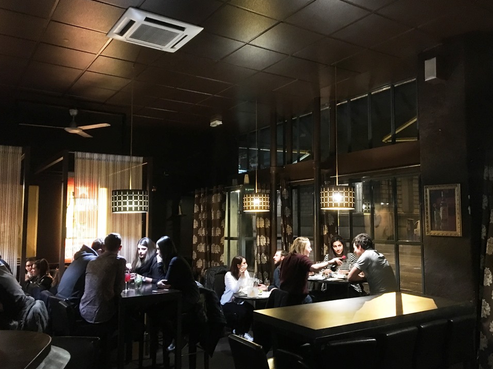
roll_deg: -1.2
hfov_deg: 58.3
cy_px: 187
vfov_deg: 45.4
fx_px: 441
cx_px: 256
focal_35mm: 31
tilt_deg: +4.1
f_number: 2.2
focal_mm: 4.15
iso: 500
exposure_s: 1/17
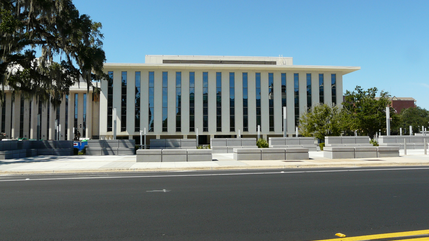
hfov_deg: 56.6
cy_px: 105
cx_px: 215
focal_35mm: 35
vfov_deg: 33.7
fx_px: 398
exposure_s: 1/400
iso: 100
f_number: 5.6
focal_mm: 5.3
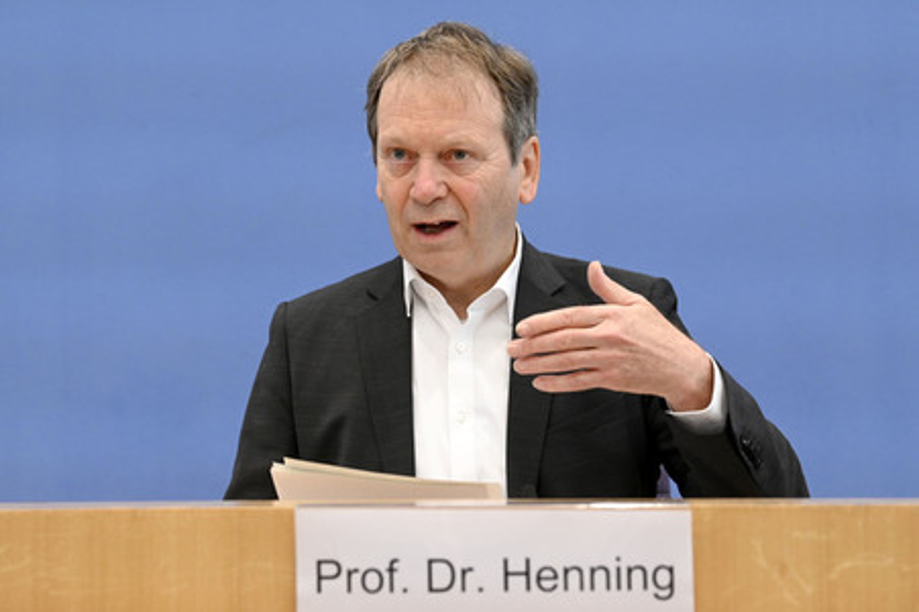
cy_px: 306
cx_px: 460
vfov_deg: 16.6
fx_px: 2092
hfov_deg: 24.8
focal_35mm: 82
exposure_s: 1/500
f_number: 6.3
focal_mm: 82
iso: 4000
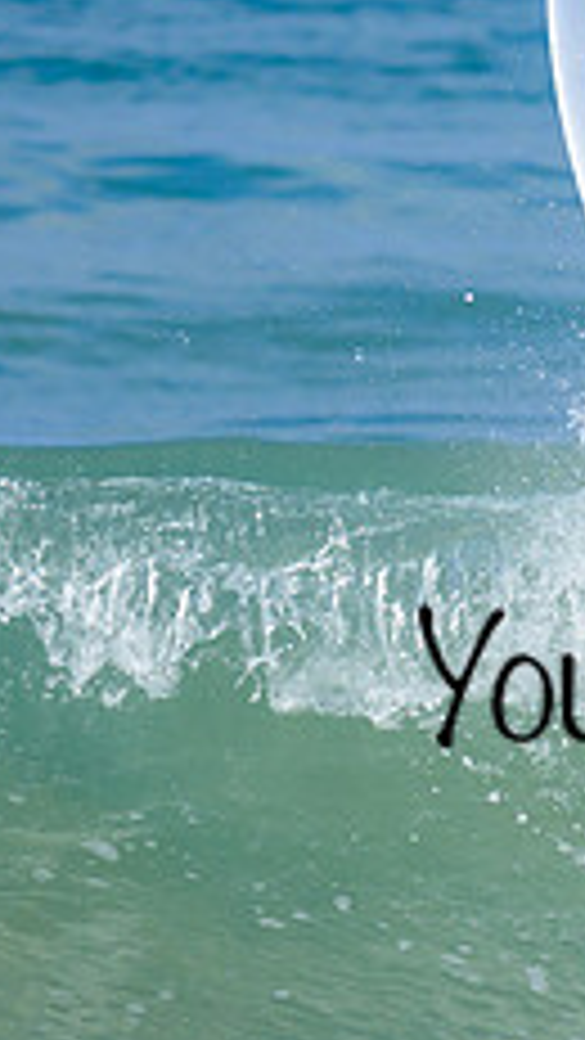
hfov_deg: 0.4
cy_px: 542
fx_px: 79530
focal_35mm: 2885
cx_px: 1225
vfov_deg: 0.7
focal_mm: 800
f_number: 6.3
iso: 220
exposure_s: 1/2000
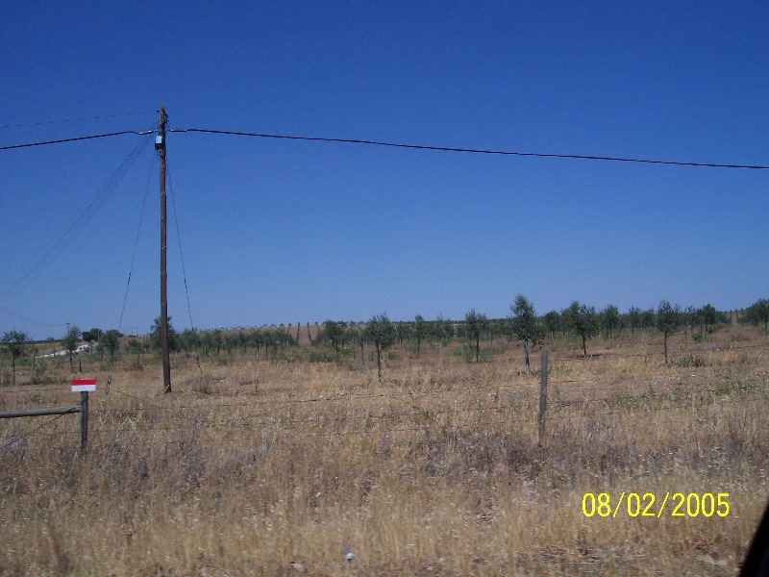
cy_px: 288
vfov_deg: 37.7
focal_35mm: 38
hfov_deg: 49.0
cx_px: 384
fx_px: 844
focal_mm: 8
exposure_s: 1/1000
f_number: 4.8
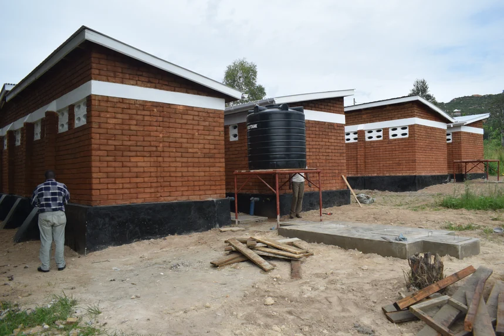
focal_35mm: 27
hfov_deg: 67.4
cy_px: 168
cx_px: 252
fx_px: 378
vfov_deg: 47.9
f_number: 6.3
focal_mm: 18
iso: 400
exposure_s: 1/1600
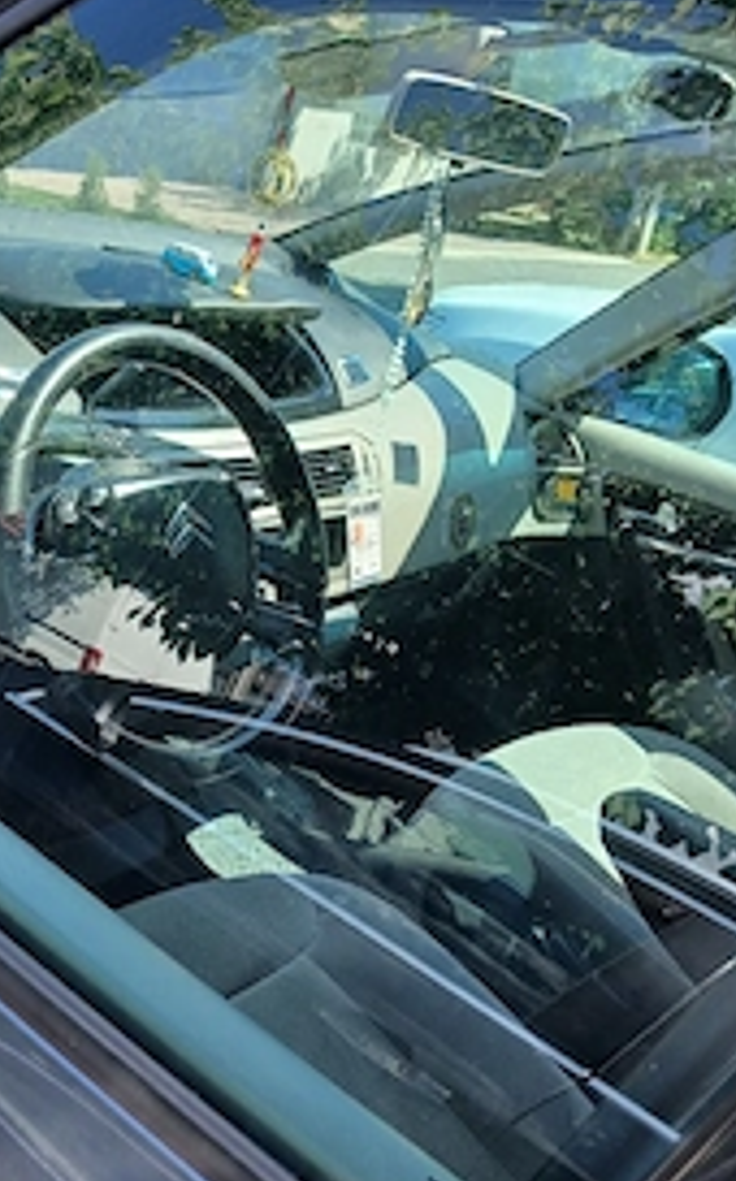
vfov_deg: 47.2
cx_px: 113
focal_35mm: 42
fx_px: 1351
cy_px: 562
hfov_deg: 29.5
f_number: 1.8
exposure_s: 1/125
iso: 20
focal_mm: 3.98
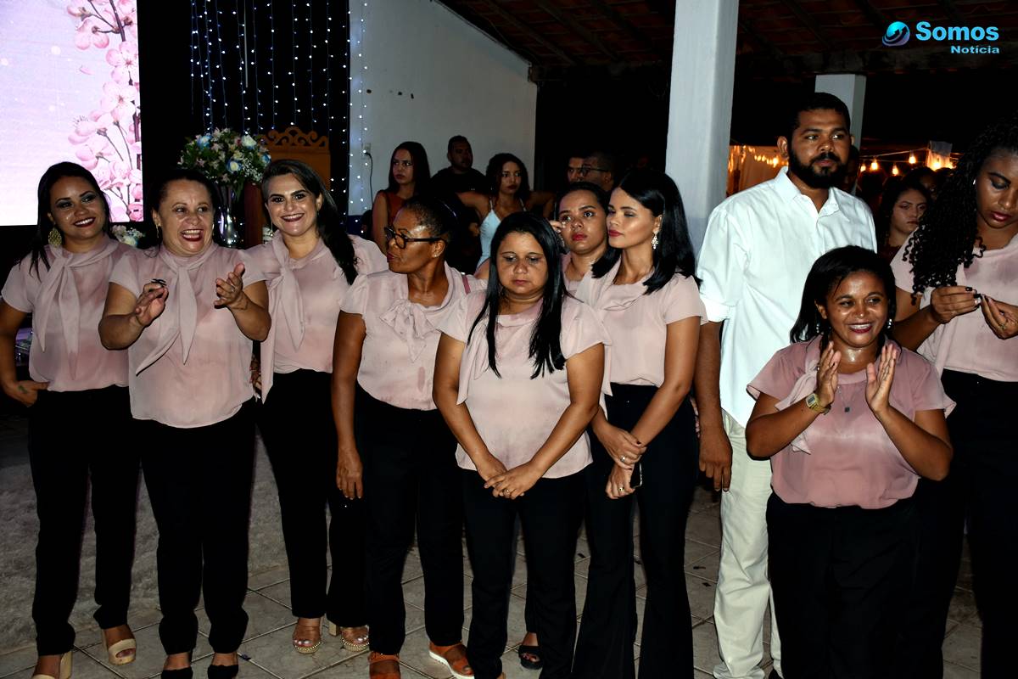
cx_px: 509
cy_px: 340
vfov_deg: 36.9
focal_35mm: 36
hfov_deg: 53.1
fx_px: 1018
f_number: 3.8
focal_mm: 24
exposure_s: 1/100
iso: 500
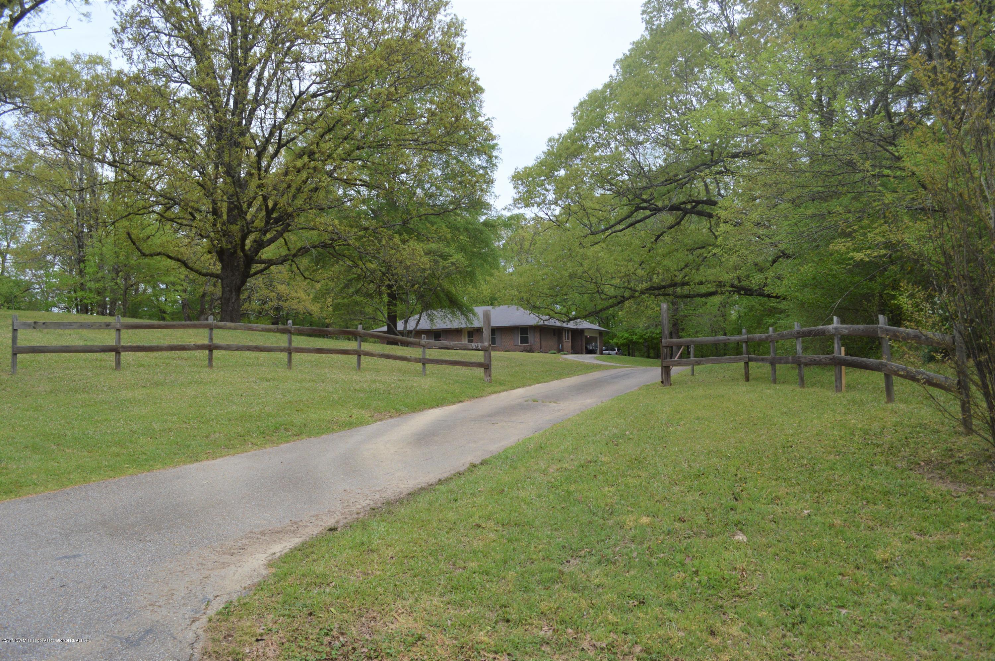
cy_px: 330
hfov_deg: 67.4
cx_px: 498
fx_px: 746
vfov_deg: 47.8
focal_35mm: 27
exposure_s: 1/1000
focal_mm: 18
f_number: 5
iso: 400
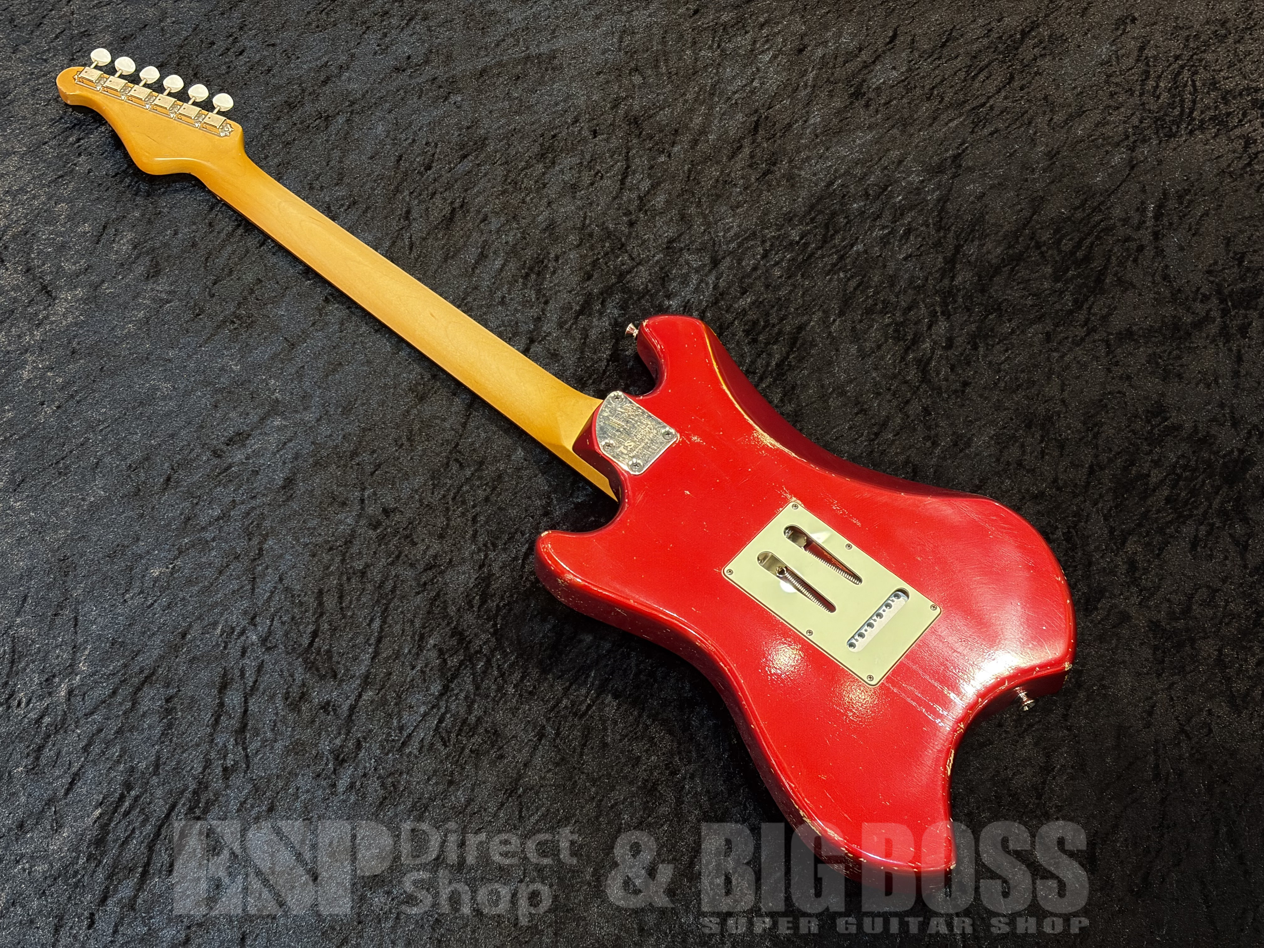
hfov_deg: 36.8
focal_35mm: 52
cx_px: 632
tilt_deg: -61.1
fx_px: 1899
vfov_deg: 28.0
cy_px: 474
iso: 125
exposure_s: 1/60
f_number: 1.6
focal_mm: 5.96
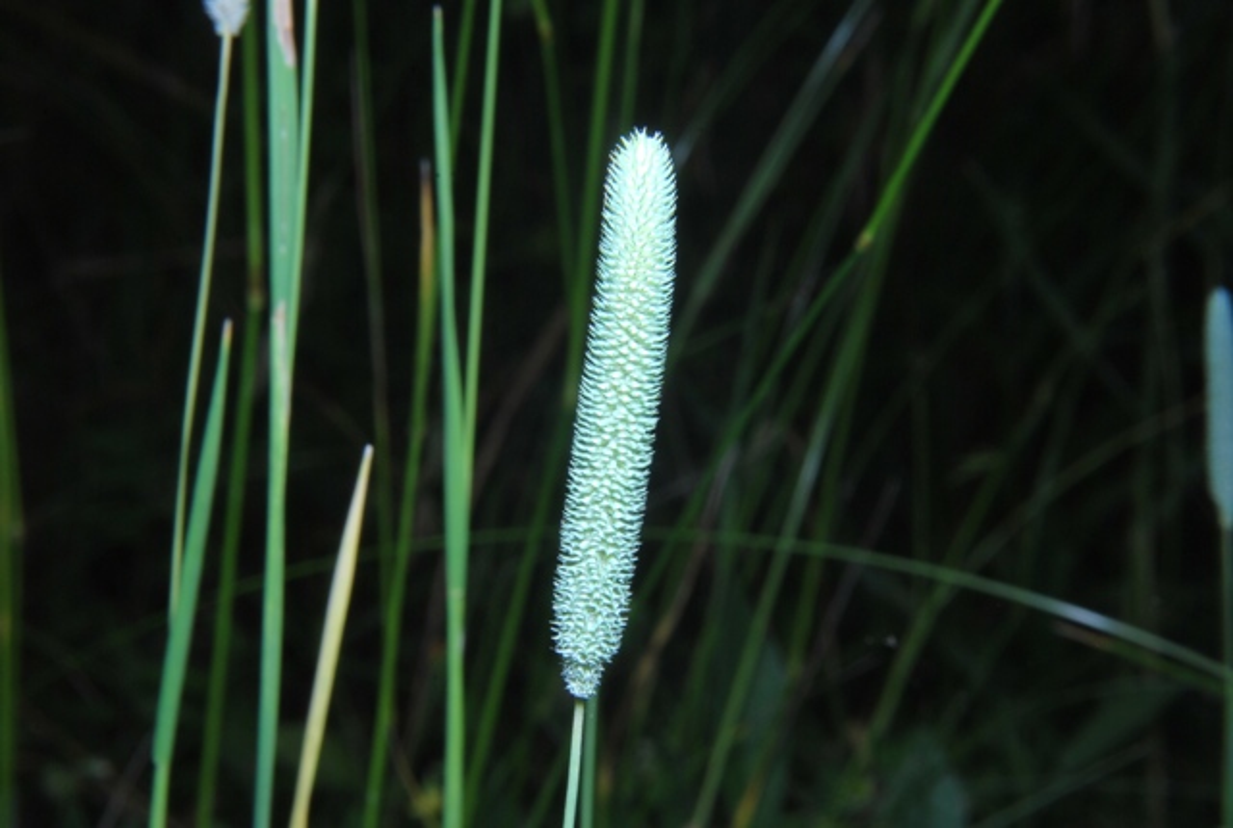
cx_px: 616
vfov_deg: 14.8
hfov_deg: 21.9
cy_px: 414
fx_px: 3193
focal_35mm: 93
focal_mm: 62
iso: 100
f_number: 22
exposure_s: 1/25
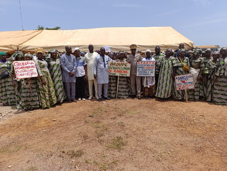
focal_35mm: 23
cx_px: 114
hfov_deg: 73.8
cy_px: 86
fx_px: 151
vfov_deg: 59.0
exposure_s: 1/1110
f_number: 1.6
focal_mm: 6.14
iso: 50
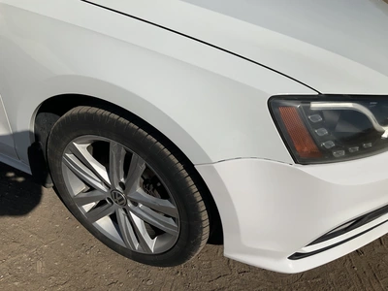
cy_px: 146
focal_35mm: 29
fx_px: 325
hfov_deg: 61.7
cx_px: 194
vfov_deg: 48.2
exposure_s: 1/7407
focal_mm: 3
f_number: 1.8
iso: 25
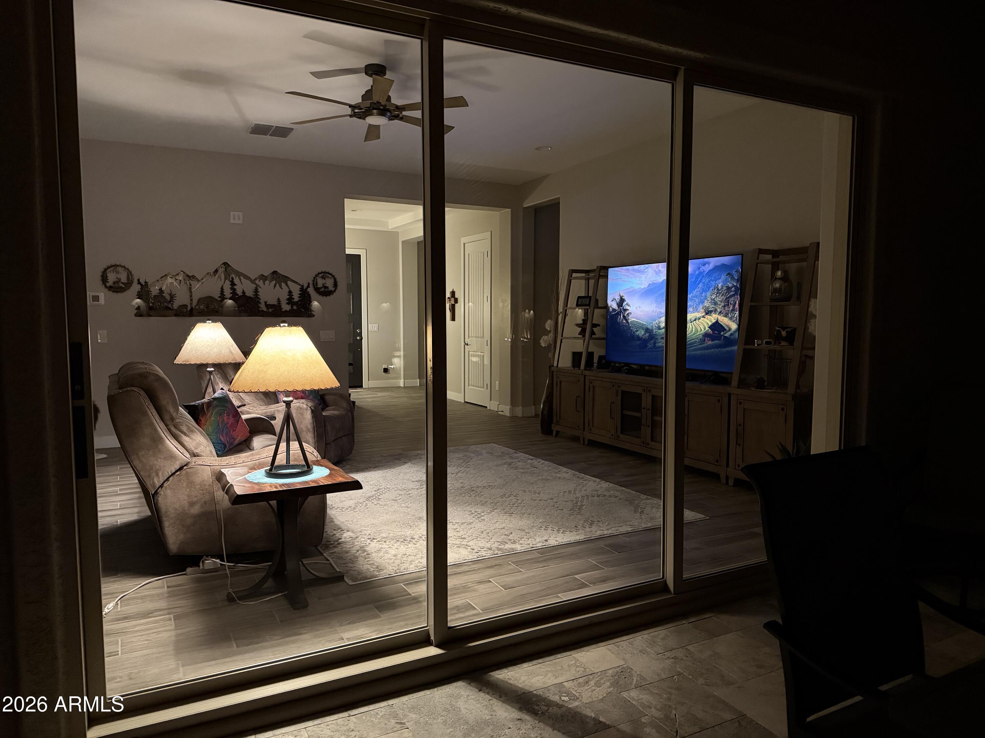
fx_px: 683
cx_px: 492
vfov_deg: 56.8
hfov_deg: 71.6
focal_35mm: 24
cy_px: 369
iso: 1000
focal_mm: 6.76
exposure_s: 1/30
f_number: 1.78
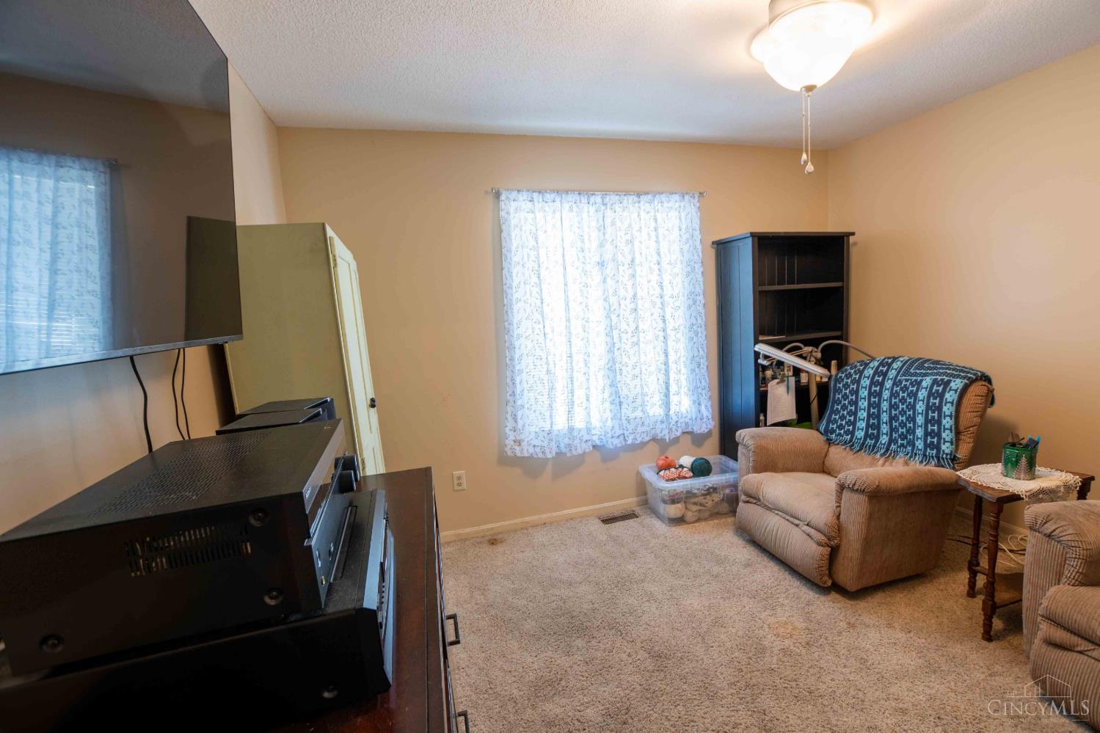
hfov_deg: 100.4
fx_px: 458
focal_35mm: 15
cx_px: 550
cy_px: 366
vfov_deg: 77.3
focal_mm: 10
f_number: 5
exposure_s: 1/1.25
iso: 100
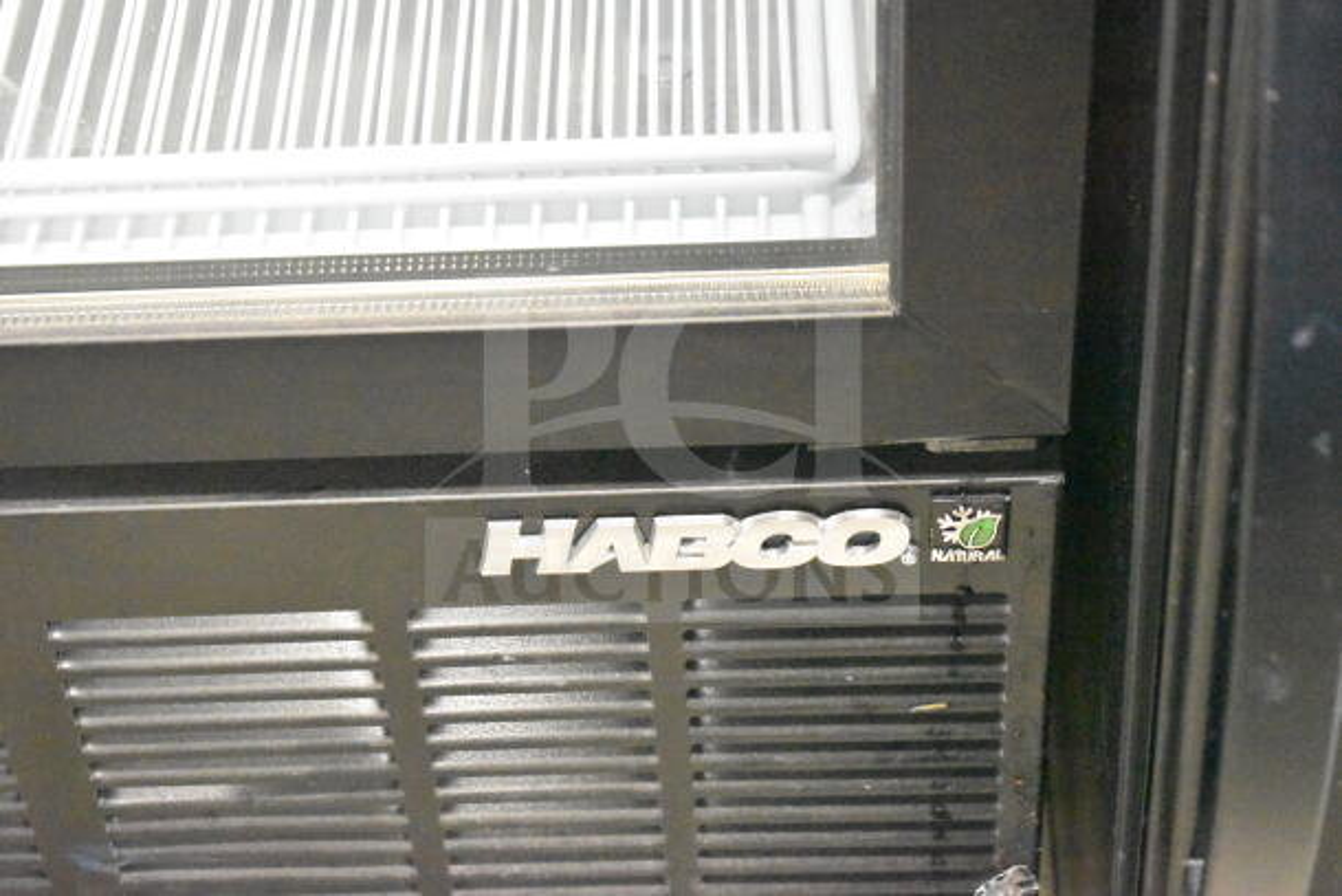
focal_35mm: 82
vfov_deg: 16.6
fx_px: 3076
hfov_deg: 24.6
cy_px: 448
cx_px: 671
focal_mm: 55
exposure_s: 1/80
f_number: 5.6
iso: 25600
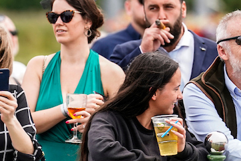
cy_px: 13
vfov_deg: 2.1
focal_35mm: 664
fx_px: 4447
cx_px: 116
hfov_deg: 3.1
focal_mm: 200
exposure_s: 1/2500
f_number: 2.8
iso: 320
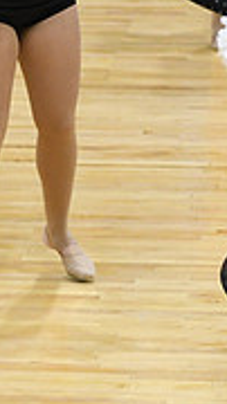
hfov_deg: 2.1
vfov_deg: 3.8
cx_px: -396
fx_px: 6089
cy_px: -6
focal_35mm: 568
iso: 3200
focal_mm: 112
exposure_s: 1/400
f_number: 2.8
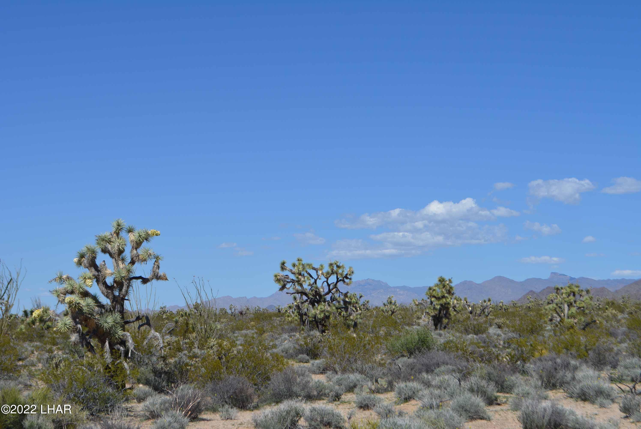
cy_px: 214
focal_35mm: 60
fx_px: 1069
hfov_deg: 33.4
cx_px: 320
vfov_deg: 22.7
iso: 100
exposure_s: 1/320
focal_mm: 40
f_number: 9
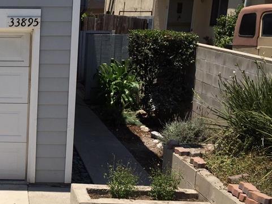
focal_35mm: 62
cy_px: 109
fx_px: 487
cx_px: -10
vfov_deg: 23.6
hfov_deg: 28.9
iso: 32
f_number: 2.2
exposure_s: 1/3300
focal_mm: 4.15
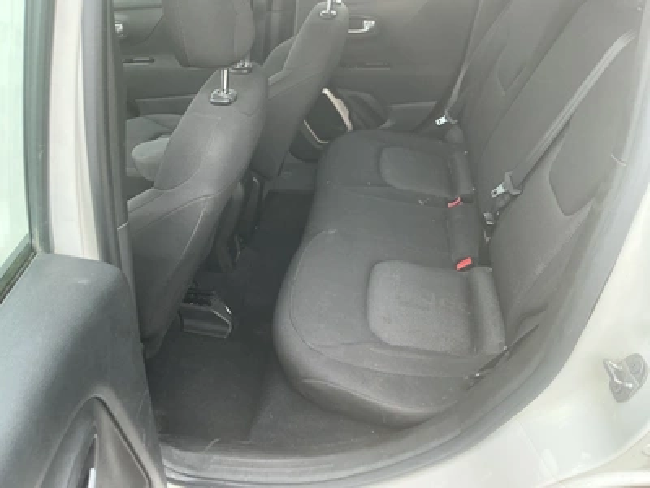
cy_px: 244
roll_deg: -0.8
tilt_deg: -34.9
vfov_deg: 49.7
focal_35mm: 28
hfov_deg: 63.4
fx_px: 526
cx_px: 325
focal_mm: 3
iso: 64
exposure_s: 1/73
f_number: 1.8
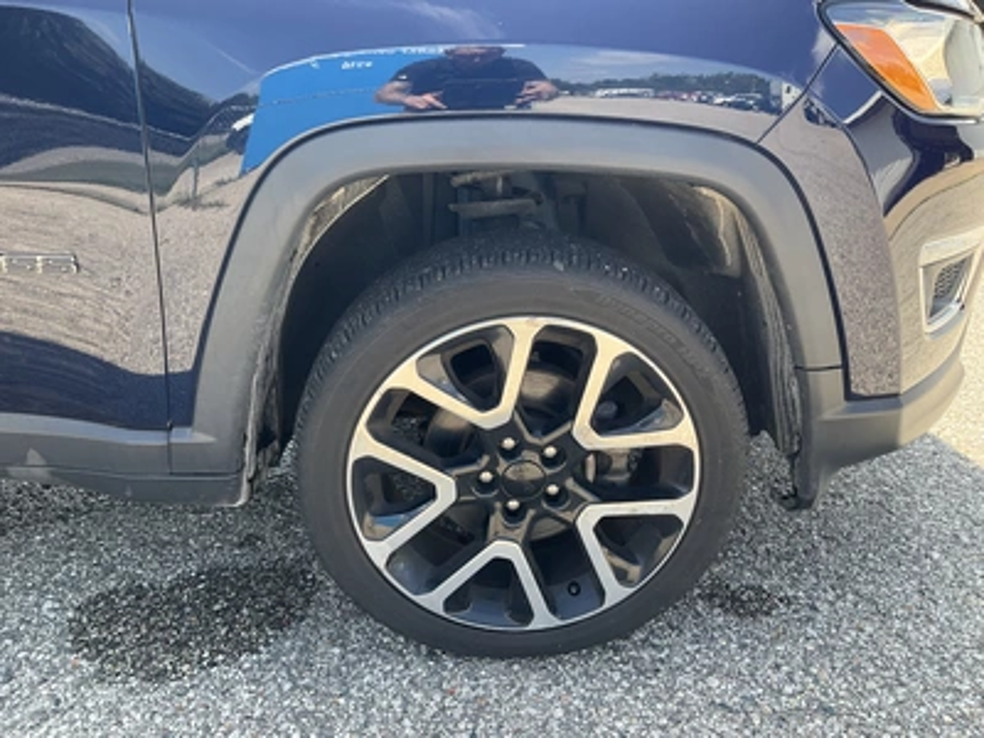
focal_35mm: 29
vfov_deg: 48.2
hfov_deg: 61.7
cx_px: 492
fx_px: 824
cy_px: 369
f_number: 1.8
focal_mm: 3
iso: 25
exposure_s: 1/192
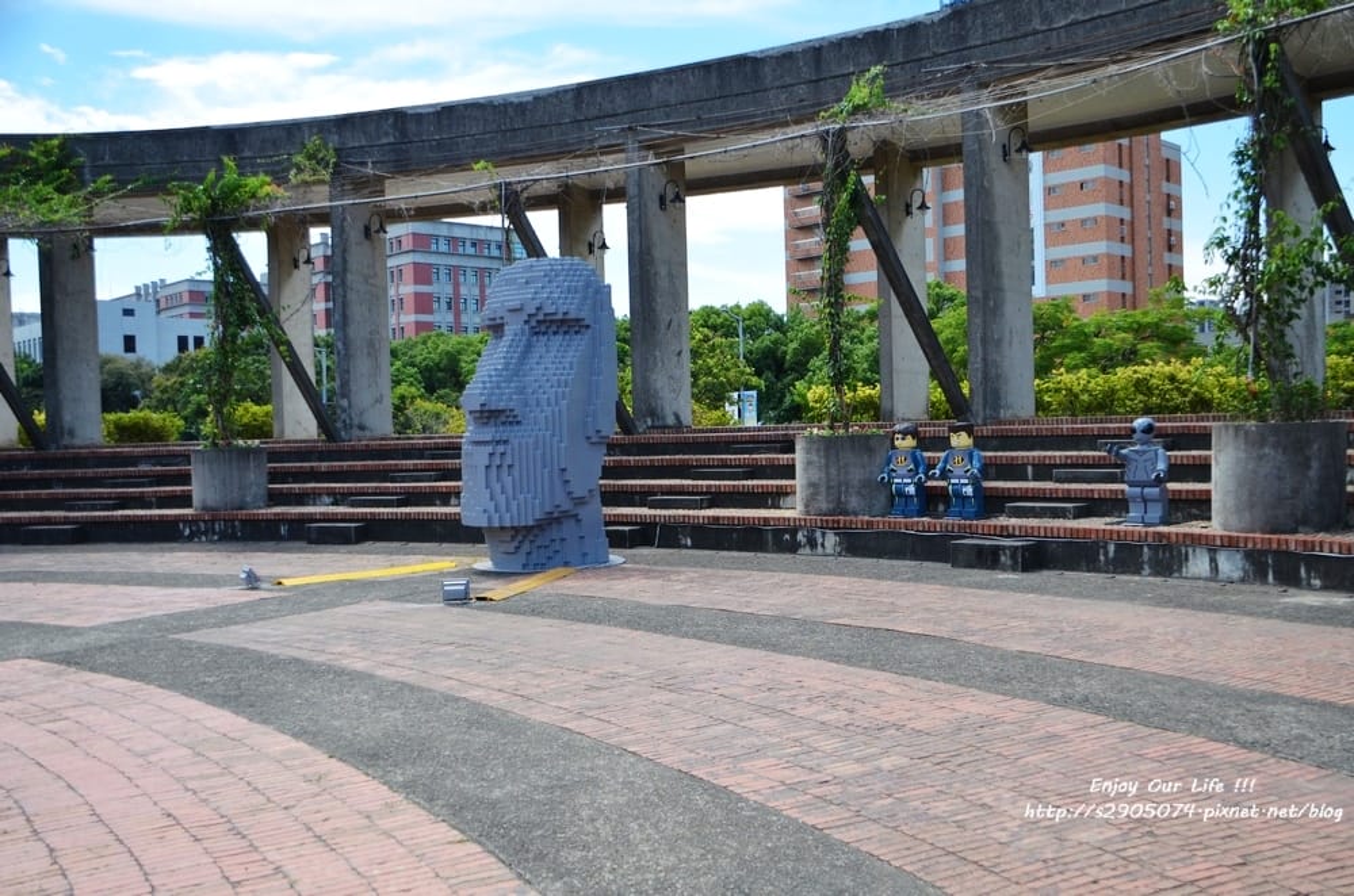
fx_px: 1295
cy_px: 448
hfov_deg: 55.2
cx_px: 677
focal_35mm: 34
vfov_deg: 38.2
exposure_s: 1/2500
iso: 500
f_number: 3.5
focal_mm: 23
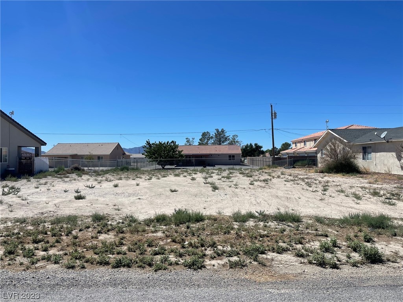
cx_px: 202
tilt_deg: +0.5
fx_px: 303
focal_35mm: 26
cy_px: 151
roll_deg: -0.5
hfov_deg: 67.3
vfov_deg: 53.1
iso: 32
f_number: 1.6
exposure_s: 1/6250
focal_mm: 5.1
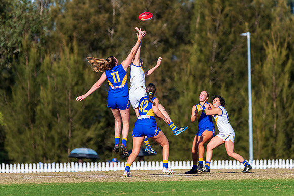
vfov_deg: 2.7
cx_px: 146
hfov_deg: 4.0
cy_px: 99
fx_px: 4158
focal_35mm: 509
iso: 800
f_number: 9
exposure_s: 1/2000
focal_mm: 500
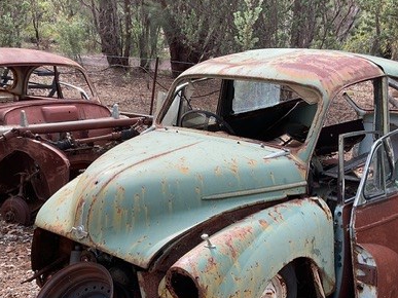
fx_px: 552
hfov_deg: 39.7
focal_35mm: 48
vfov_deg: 30.2
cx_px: 191
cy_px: 177
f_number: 1.8
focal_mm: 3
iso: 16
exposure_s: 1/204
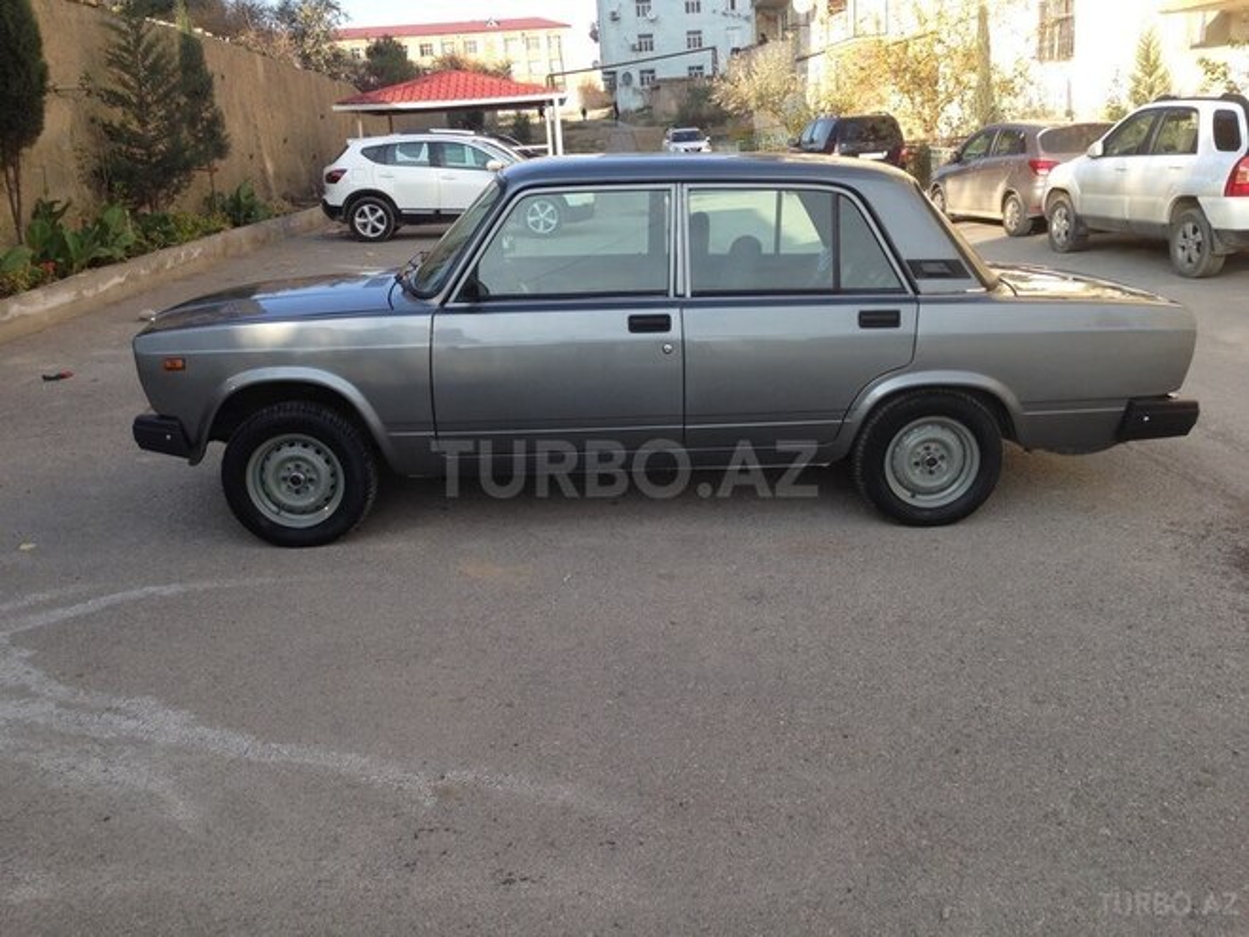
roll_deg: +2.6
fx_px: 1191
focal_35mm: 33
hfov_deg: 55.4
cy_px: 468
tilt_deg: -13.7
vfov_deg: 42.9
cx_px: 624
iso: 50
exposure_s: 1/467
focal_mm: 4.12
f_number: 2.4
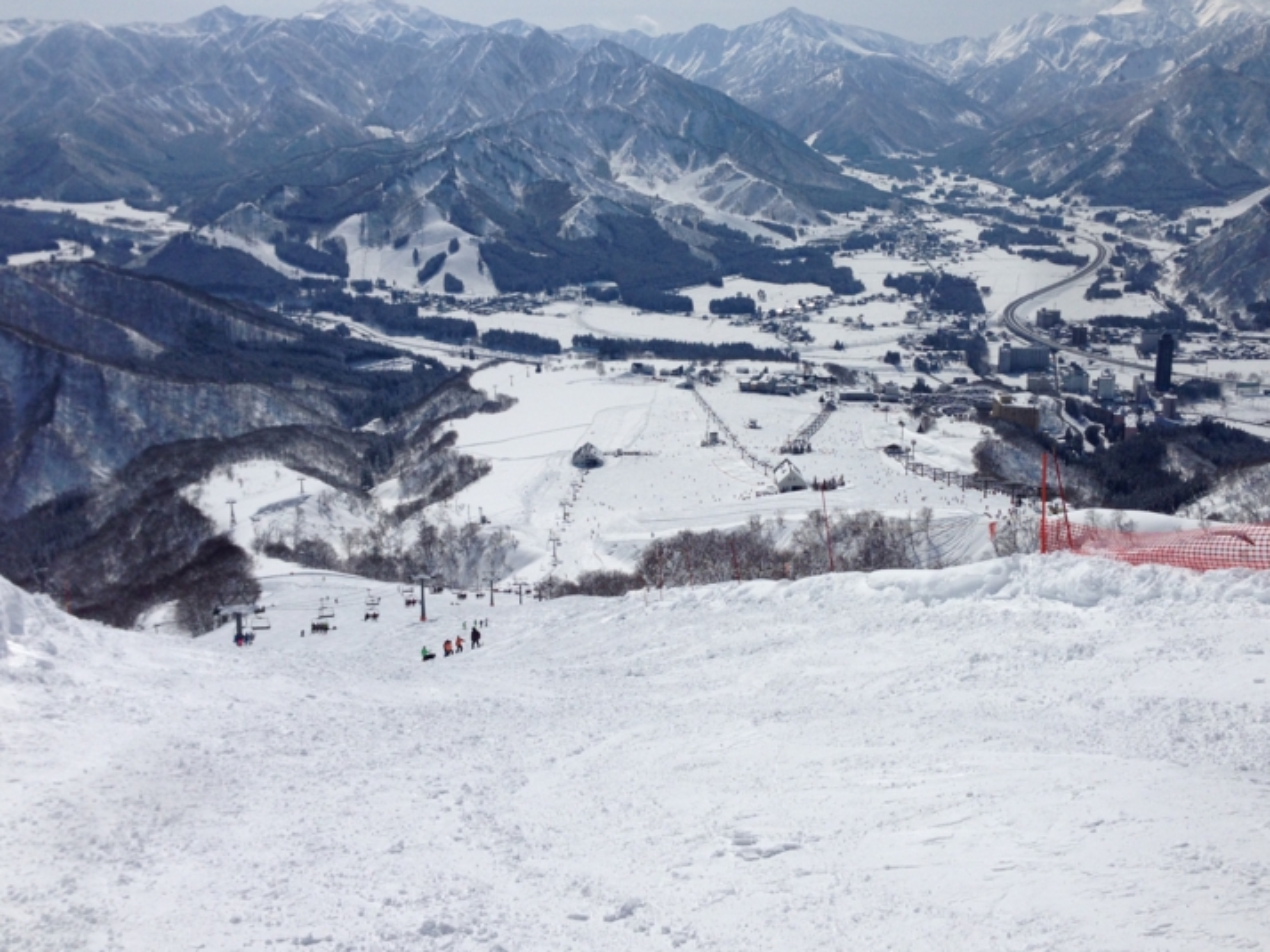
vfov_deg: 38.6
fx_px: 1357
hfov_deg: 50.1
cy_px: 450
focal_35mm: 37
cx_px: 683
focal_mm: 4.12
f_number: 2.4
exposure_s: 1/9091
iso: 50
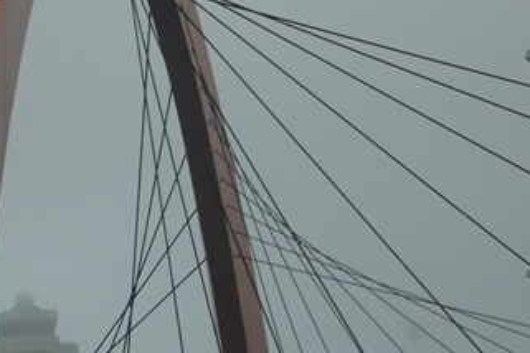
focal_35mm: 188
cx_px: 30
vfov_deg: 7.3
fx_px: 2768
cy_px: 139
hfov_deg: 10.9
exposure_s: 1/250
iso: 400
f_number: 5
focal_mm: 14.12
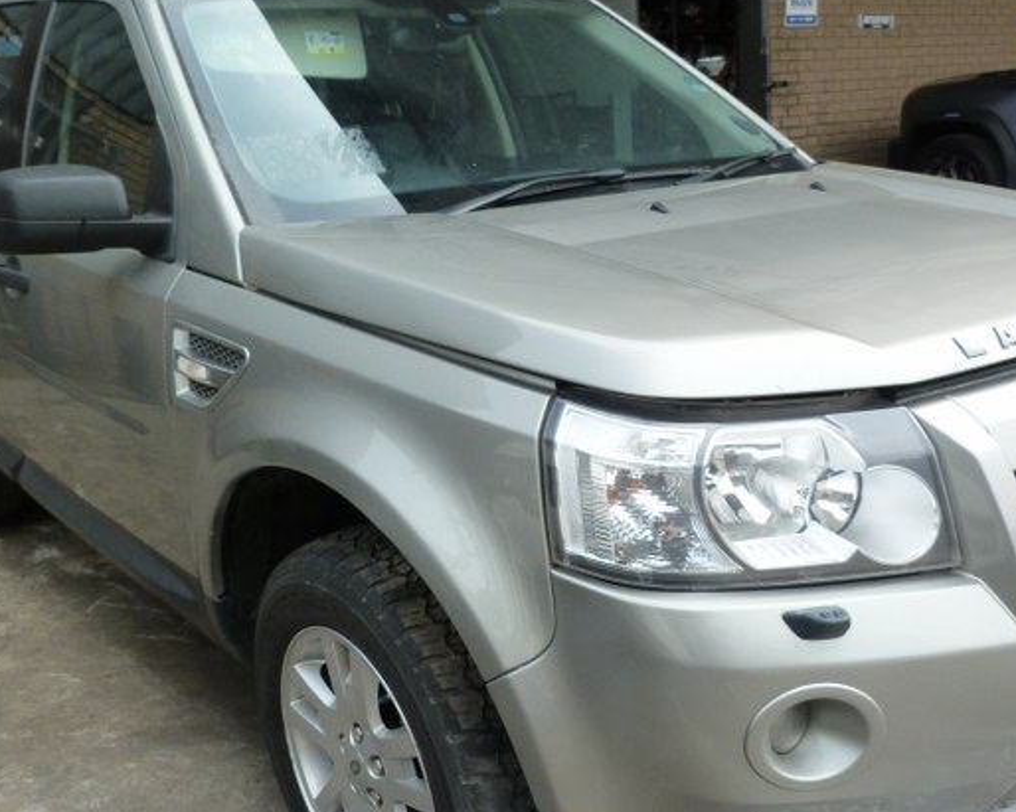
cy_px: 409
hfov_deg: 47.9
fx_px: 1142
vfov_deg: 39.1
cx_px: 526
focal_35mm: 38
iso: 125
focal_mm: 4.5
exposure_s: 1/160
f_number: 4
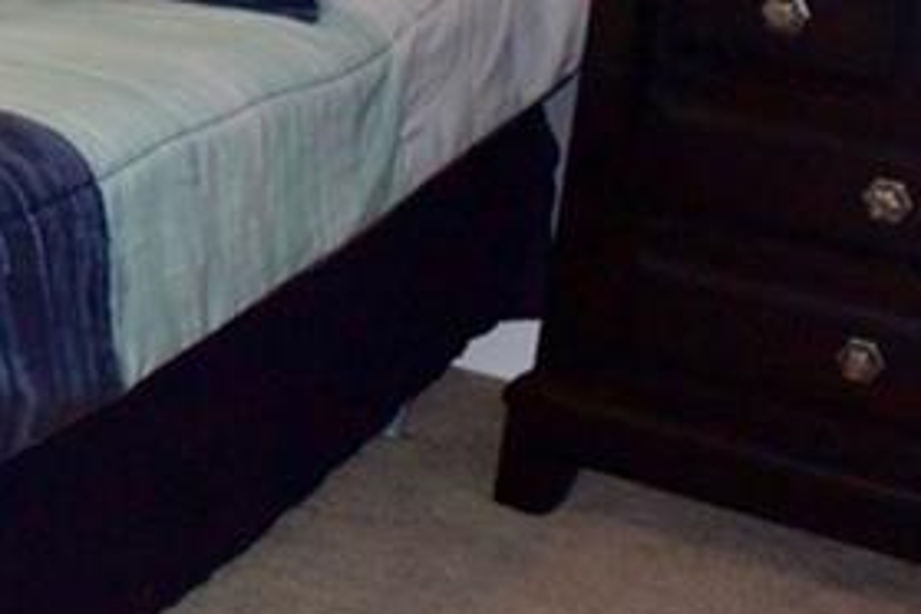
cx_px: -531
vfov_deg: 13.5
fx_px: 2533
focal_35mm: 99
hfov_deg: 18.0
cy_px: -91
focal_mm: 10
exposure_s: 1/60
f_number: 3.5
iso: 800
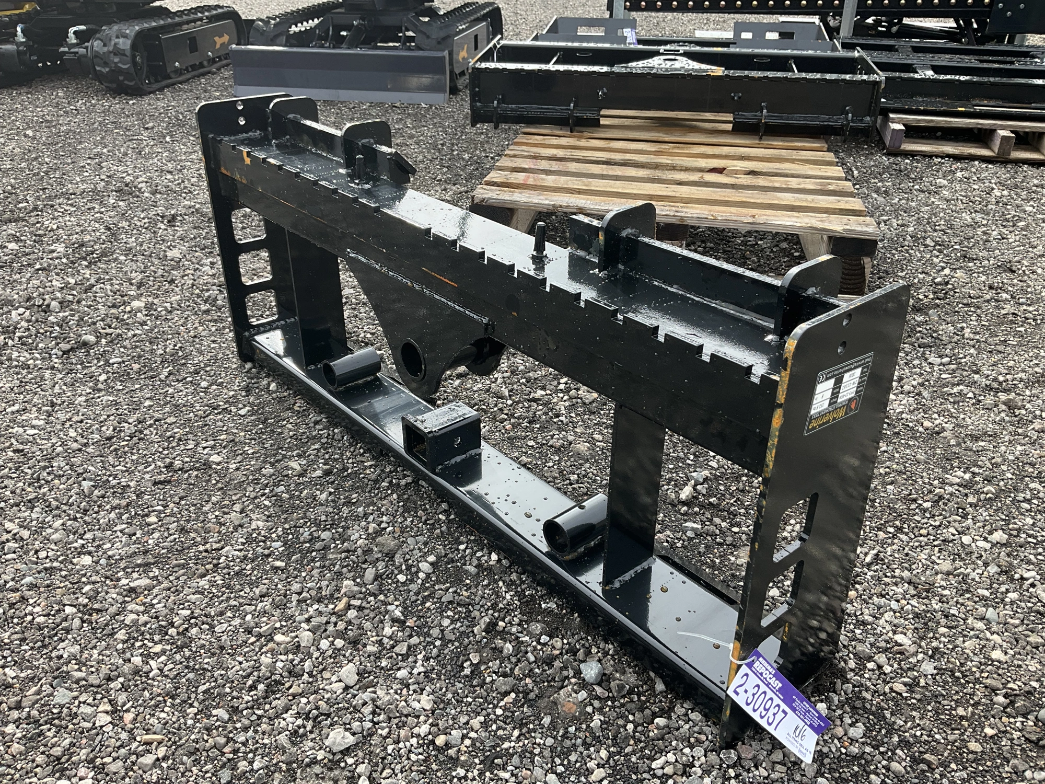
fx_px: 875
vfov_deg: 48.2
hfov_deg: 61.7
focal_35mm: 29
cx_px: 522
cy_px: 392
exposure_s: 1/375
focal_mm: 3
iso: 25
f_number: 1.8
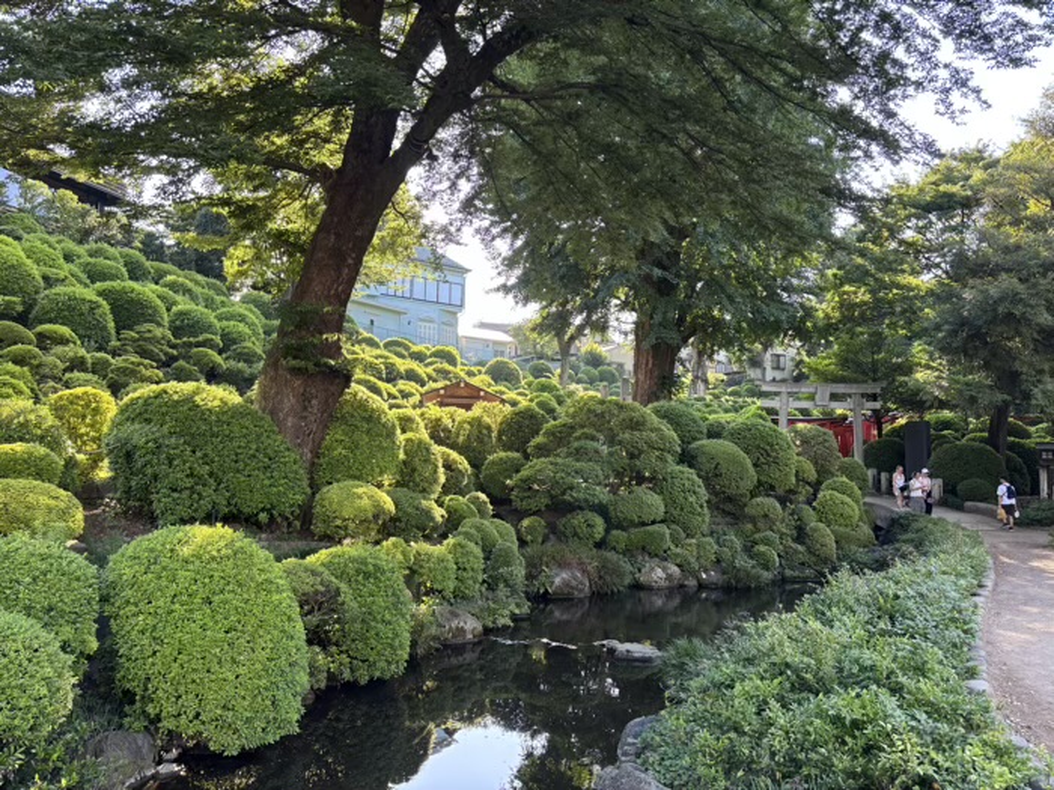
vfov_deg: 53.1
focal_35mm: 26
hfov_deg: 67.3
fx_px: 792
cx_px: 527
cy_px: 395
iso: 40
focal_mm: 5.96
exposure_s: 1/145
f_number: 1.6
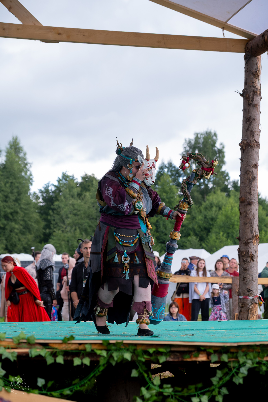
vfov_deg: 24.5
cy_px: 201
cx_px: 134
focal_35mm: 83
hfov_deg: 16.5
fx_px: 927
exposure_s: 1/800
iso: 800
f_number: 3.6
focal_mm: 55
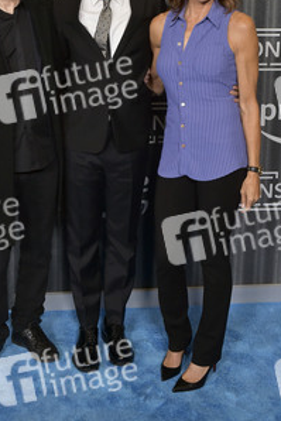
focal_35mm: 51
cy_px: 161
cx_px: 107
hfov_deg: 26.4
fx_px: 596
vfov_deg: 38.6
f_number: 6.3
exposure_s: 1/250
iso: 2500
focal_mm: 38
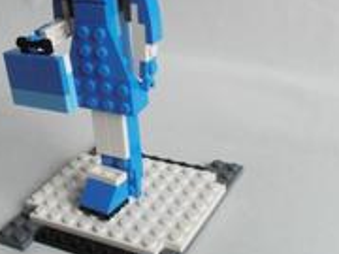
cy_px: 55
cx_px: 100
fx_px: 725
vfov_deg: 19.7
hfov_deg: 26.1
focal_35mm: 74
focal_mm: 6.61
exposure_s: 1/250
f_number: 3.9
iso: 80
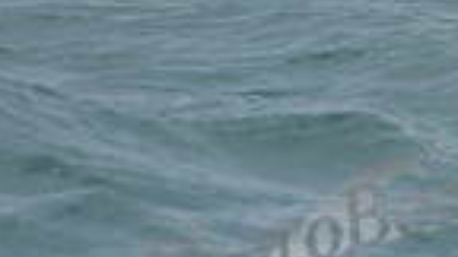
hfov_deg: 3.4
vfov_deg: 1.9
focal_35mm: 632
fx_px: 7675
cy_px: -309
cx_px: 757
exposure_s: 1/800
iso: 320
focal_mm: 150
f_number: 13
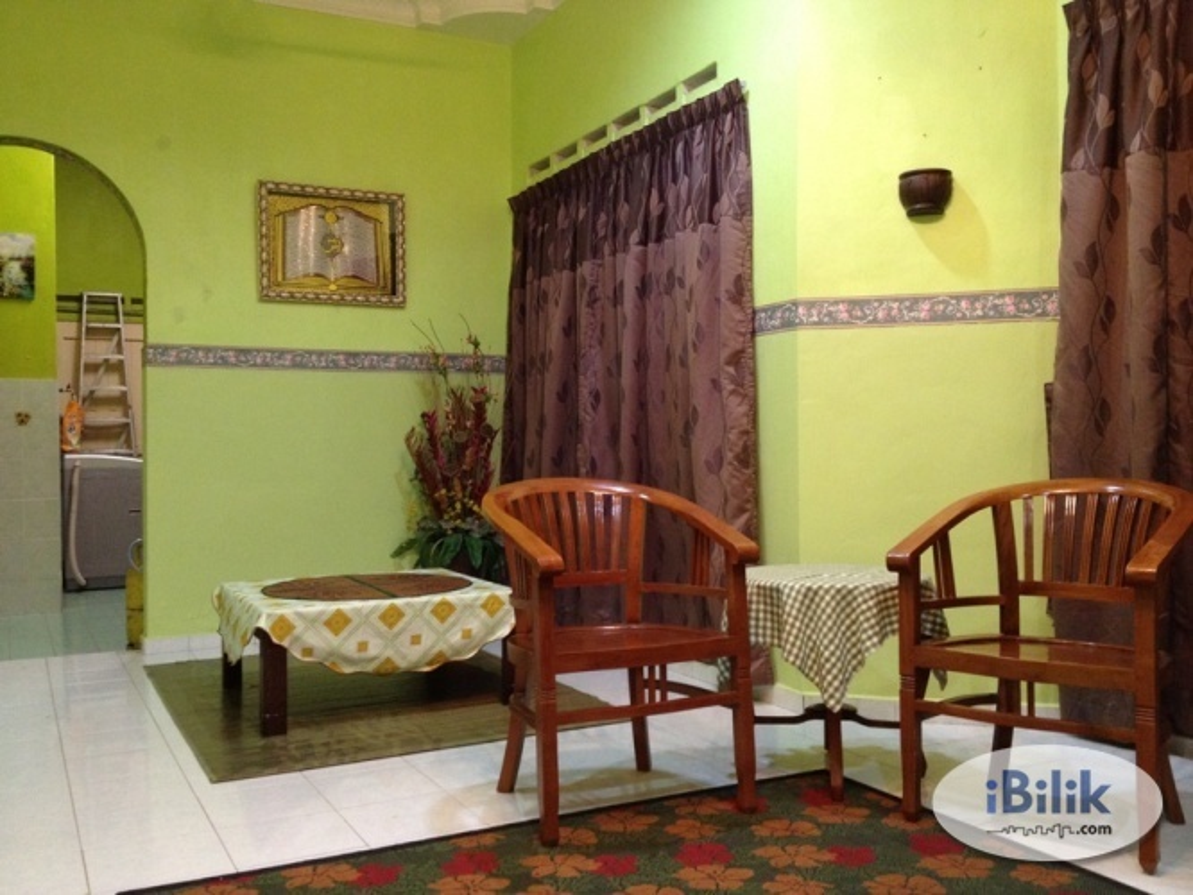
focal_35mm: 35
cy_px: 448
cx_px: 596
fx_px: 1207
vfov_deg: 40.7
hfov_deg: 52.6
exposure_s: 1/20
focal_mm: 4.28
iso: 250
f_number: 2.4
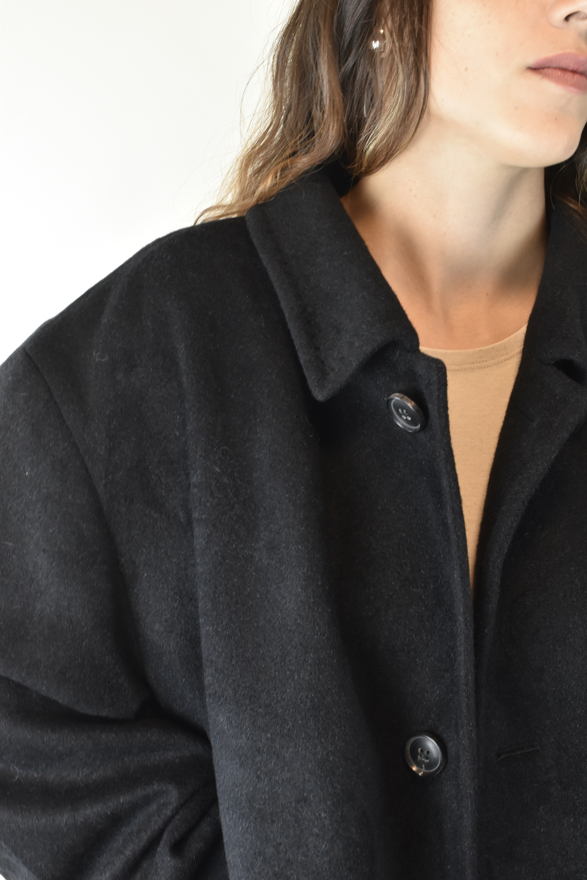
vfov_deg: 36.9
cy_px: 440
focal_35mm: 54
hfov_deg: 25.1
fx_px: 1321
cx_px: 294
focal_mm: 36
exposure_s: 1/20
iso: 1000
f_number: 13
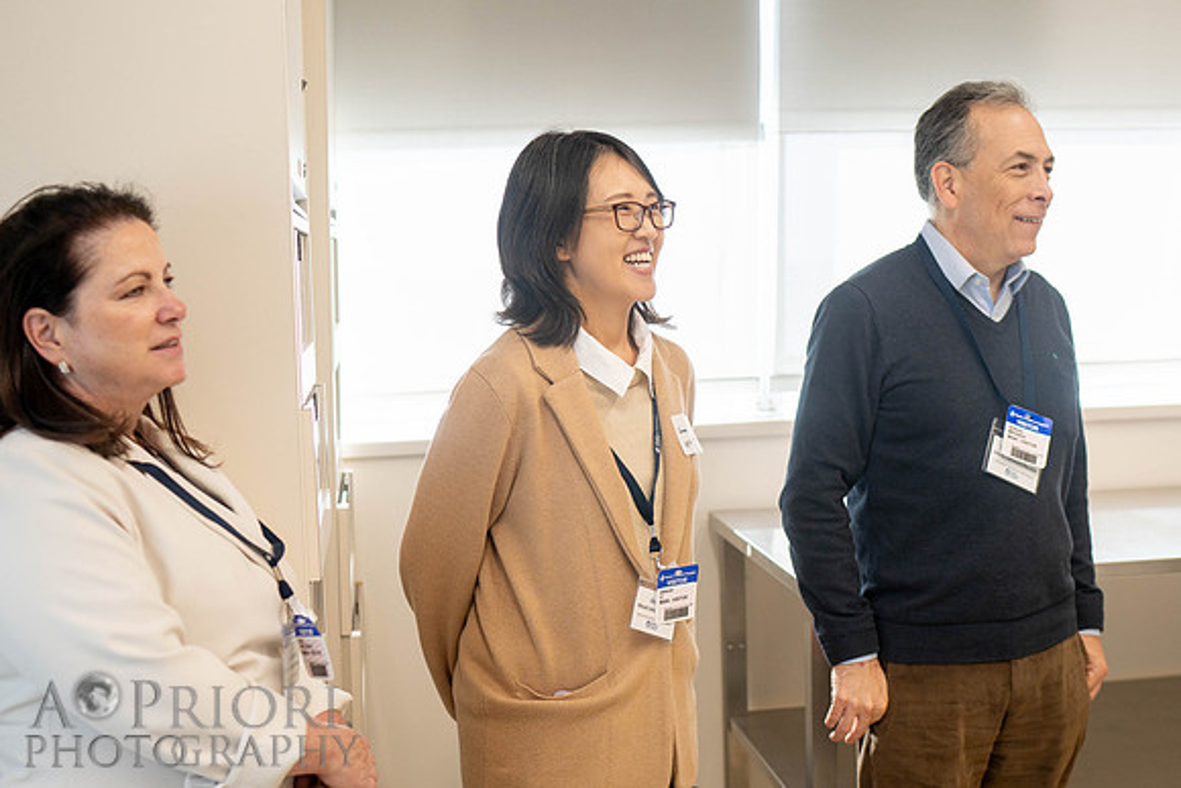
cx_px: 674
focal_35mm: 49
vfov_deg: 27.5
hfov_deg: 40.2
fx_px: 1609
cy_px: 446
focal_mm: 35
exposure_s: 1/400
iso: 200
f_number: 2.2
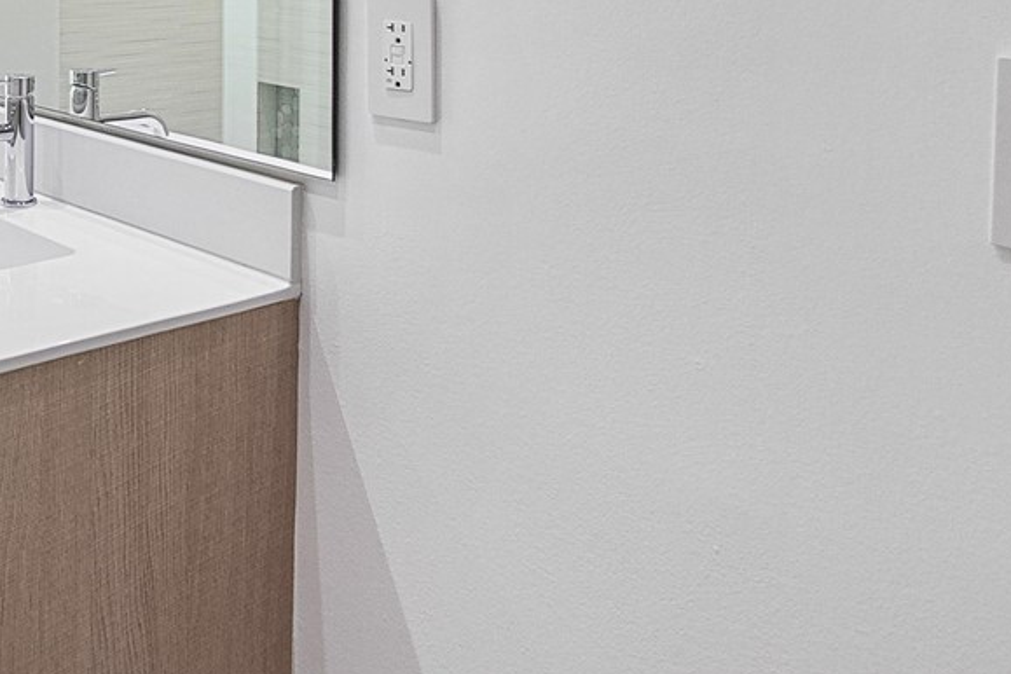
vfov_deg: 28.9
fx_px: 1151
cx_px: 0
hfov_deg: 41.3
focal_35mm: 41
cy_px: -105
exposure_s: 1/200
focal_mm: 7
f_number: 4
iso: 800
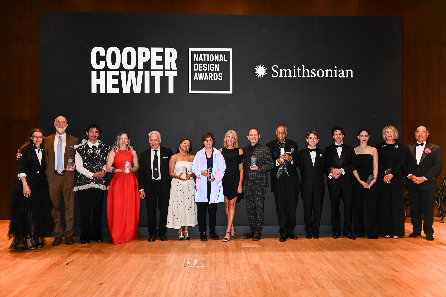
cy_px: 148
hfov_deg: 73.7
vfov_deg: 53.1
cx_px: 223
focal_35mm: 24
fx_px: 297
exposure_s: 1/200
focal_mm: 24
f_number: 7.1
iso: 1600
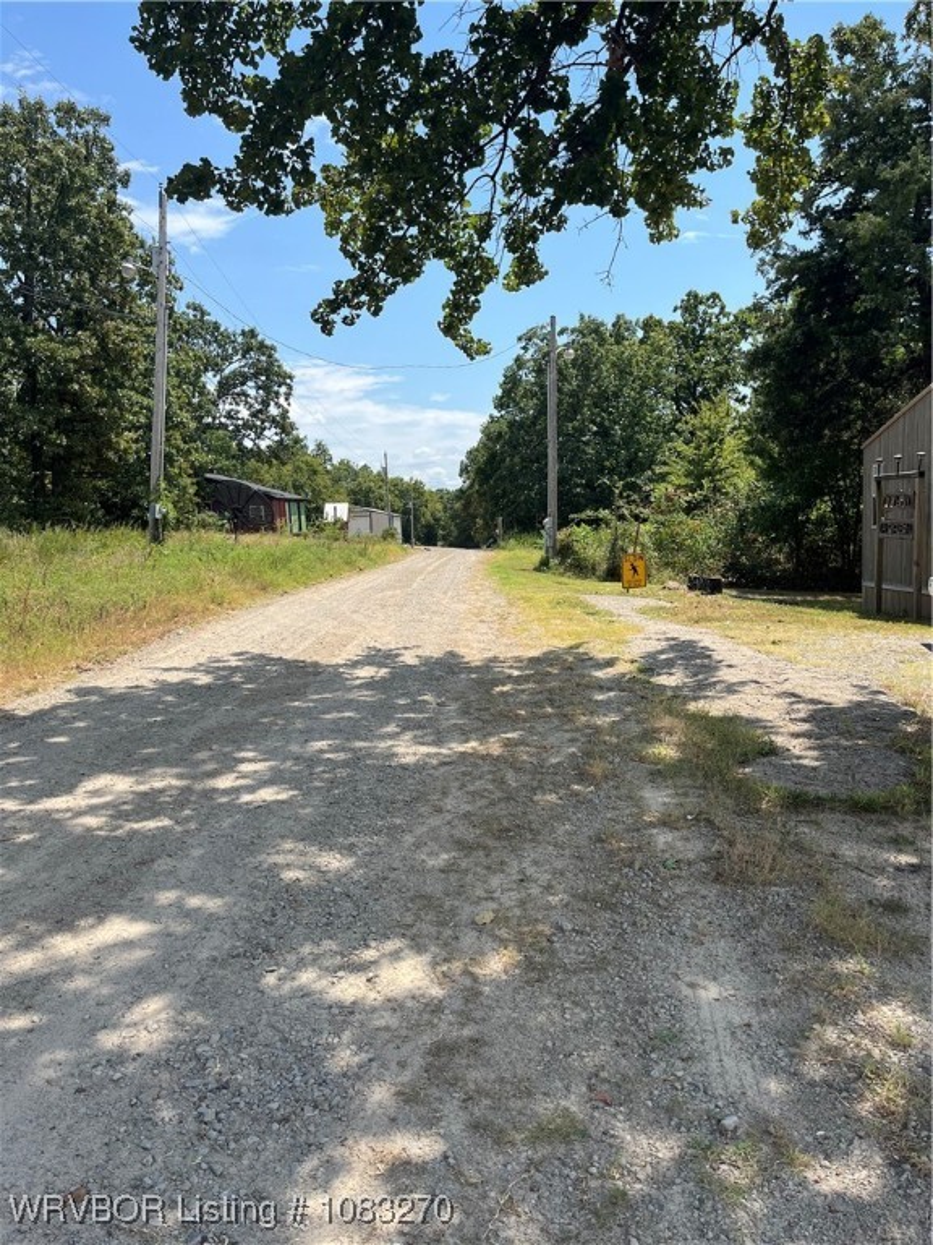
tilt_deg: -7.1
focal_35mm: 26
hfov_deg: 53.1
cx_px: 466
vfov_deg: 67.3
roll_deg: +2.8
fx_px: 934
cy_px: 622
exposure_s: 1/2755
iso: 50
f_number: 1.6
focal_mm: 5.1
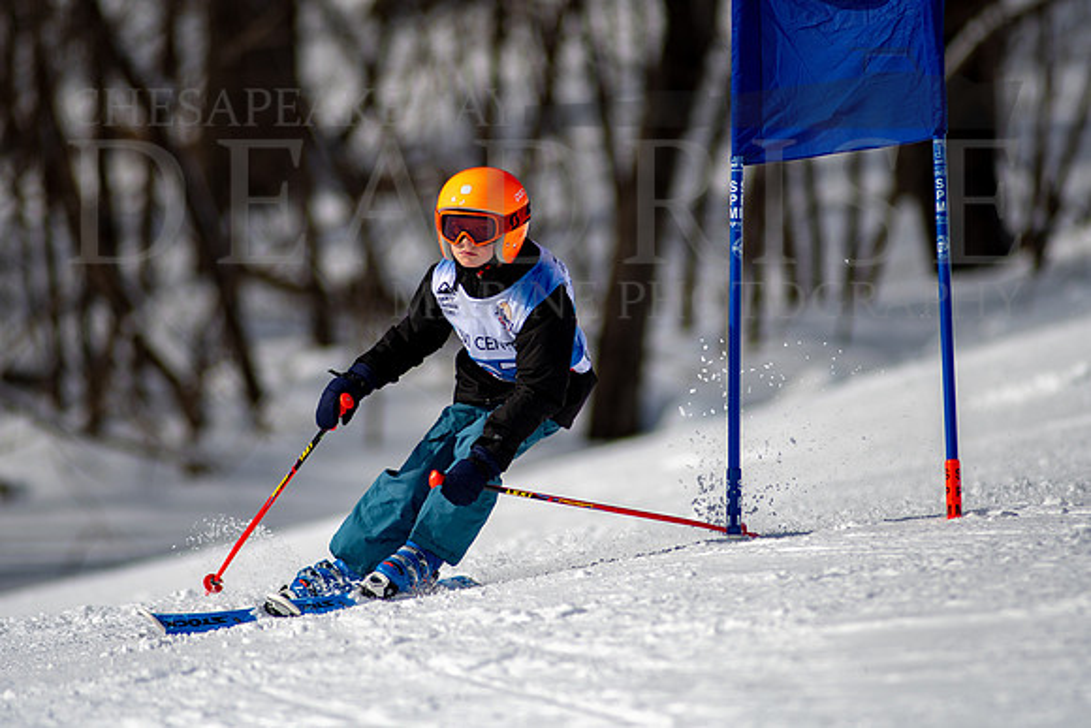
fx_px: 13640
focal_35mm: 450
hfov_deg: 4.6
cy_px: 364
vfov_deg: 3.1
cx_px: 546
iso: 100
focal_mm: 300
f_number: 2.8
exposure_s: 1/6400
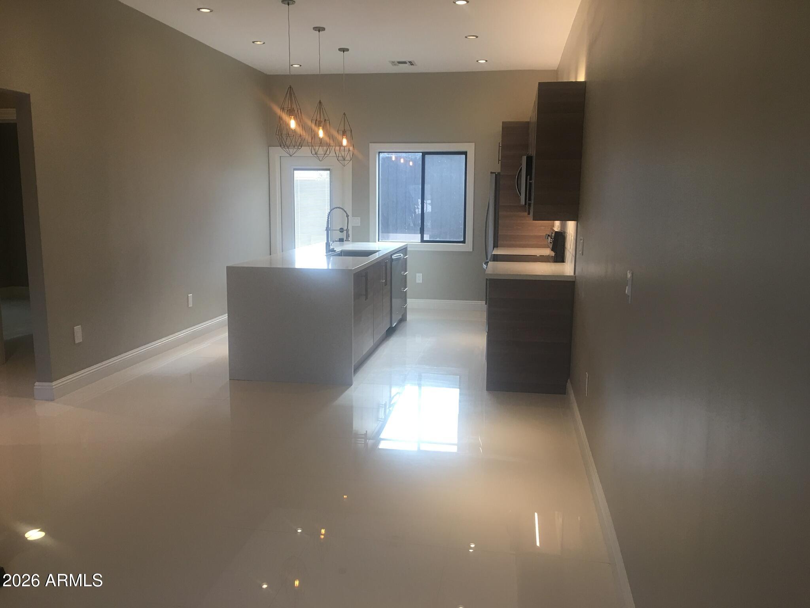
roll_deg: -0.8
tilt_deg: -9.5
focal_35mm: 29
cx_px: 405
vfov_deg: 48.2
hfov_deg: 61.7
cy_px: 304
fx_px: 679
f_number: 2.2
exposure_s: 1/30
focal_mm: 4.15
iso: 25
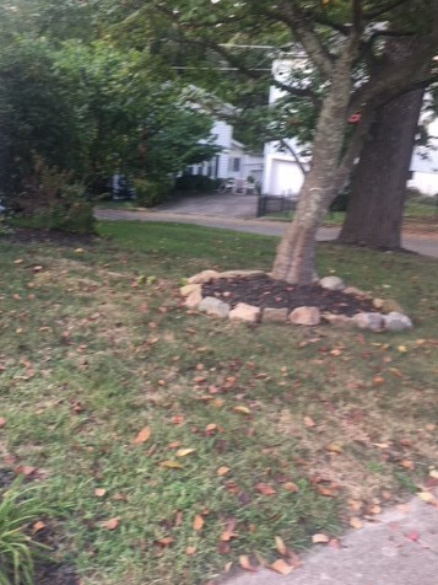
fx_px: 658
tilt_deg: -11.7
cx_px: 147
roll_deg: -6.5
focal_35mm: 39
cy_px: 224
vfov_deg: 47.5
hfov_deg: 36.5
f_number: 2.2
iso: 25
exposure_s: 1/60
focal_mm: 4.15
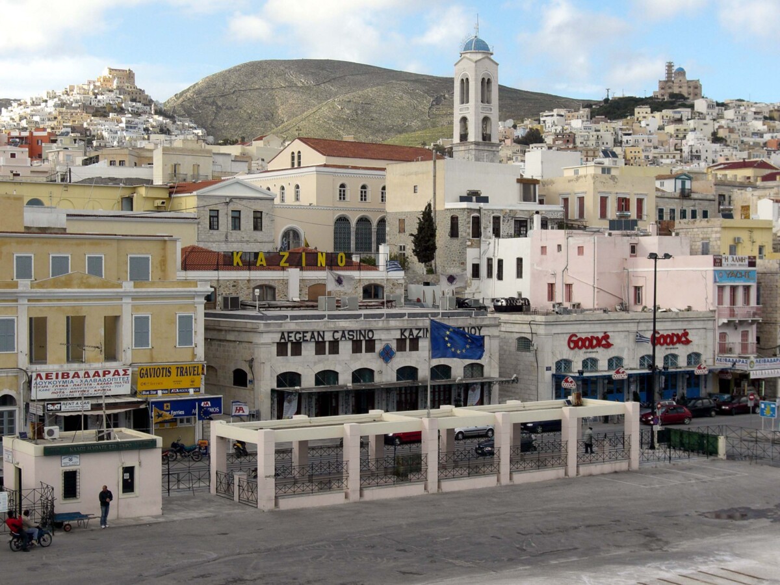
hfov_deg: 36.2
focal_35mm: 53
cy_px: 292
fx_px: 1194
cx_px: 390
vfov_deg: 27.5
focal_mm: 8.82
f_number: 5.2
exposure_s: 1/320
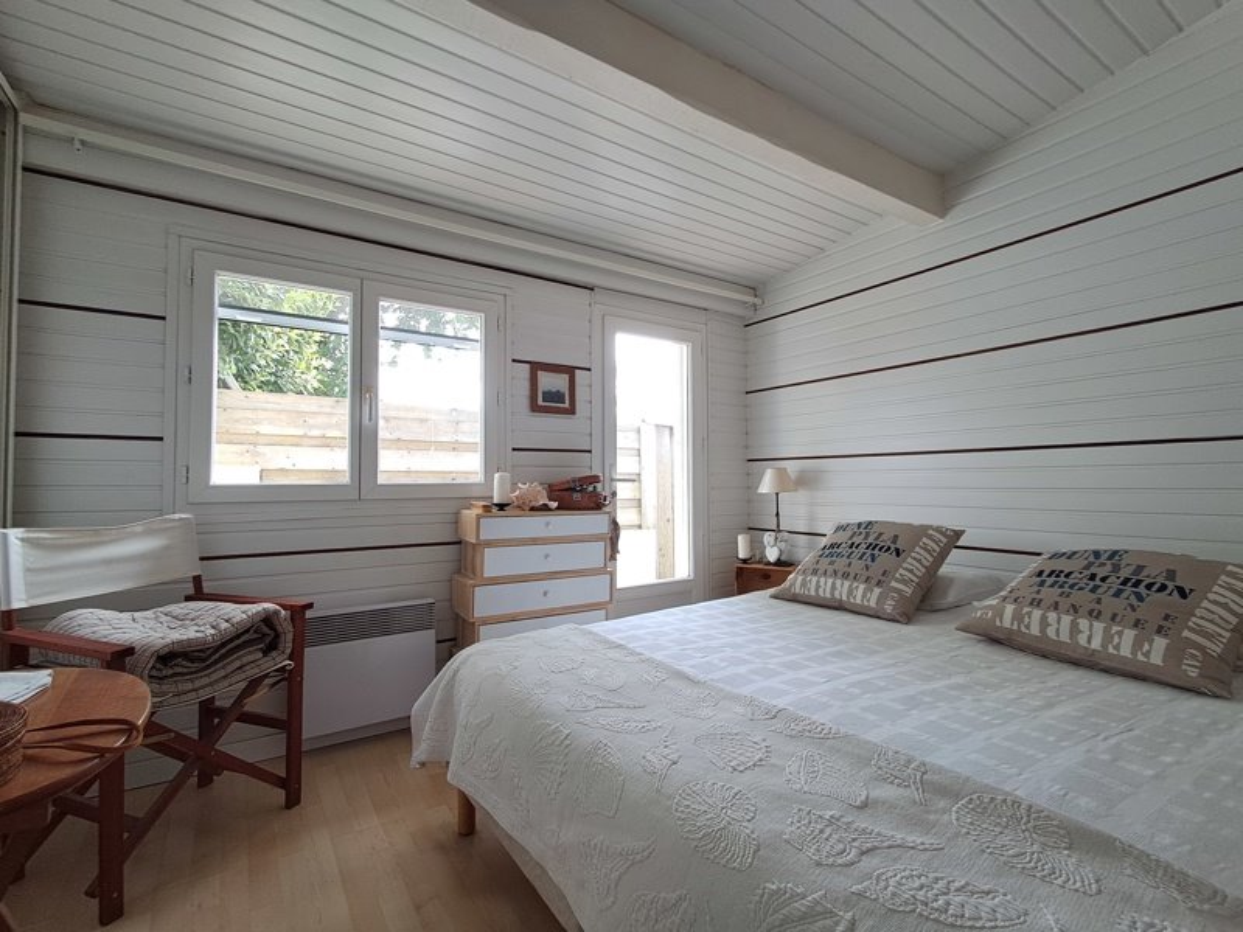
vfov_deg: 78.1
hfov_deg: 94.5
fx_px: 575
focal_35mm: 16
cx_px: 622
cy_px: 466
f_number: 2.2
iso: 40
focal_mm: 1.64
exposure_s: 1/60
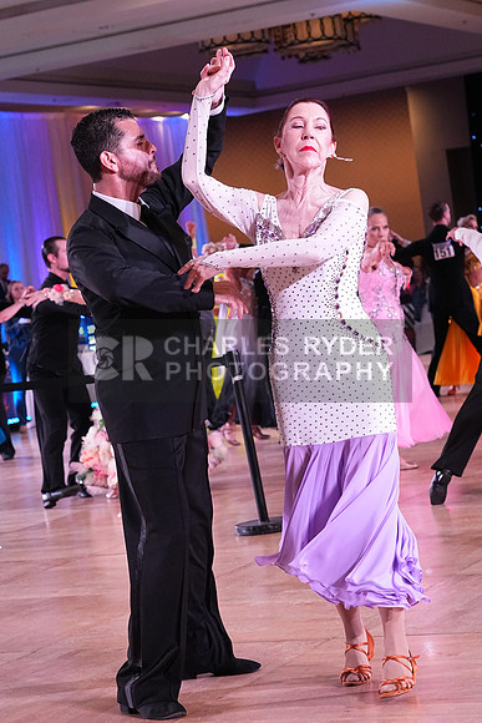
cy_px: 362
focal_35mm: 94
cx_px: 241
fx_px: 1887
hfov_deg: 14.6
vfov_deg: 21.7
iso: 3200
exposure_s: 1/320
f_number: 5.6
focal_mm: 63
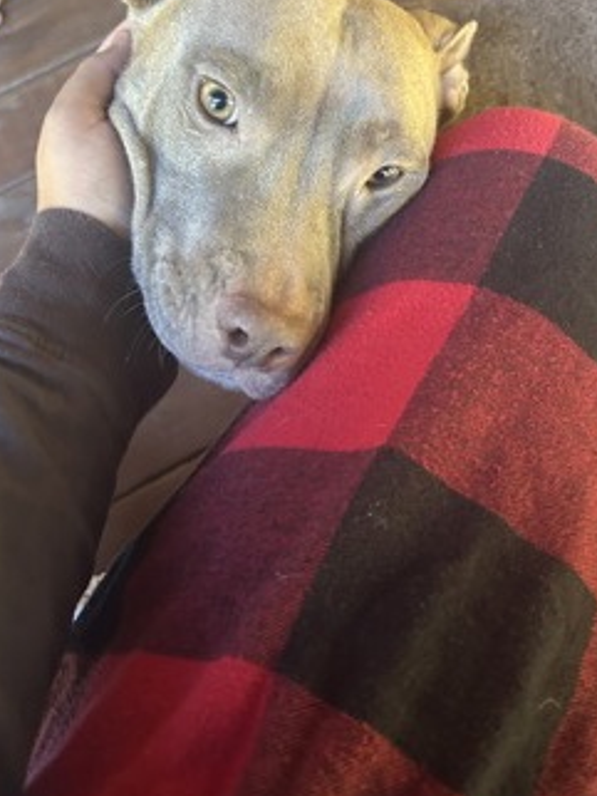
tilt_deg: -69.8
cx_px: 298
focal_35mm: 34
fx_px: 781
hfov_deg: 41.8
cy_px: 322
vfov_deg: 53.6
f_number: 1.5
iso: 500
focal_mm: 5.7
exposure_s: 1/50
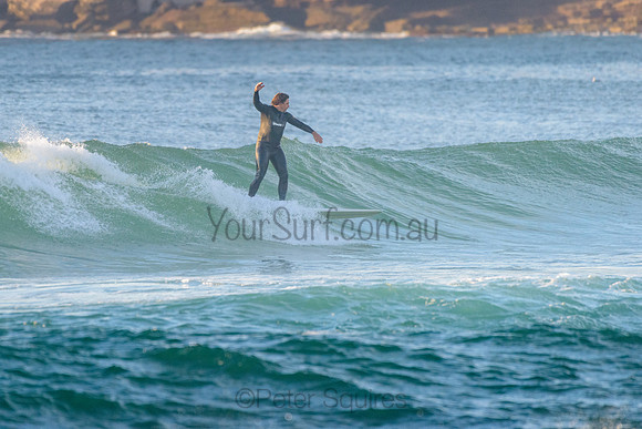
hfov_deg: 3.4
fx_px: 10936
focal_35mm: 613
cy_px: 169
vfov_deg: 2.2
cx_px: 252
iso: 1400
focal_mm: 500
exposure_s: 1/2000
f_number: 5.6
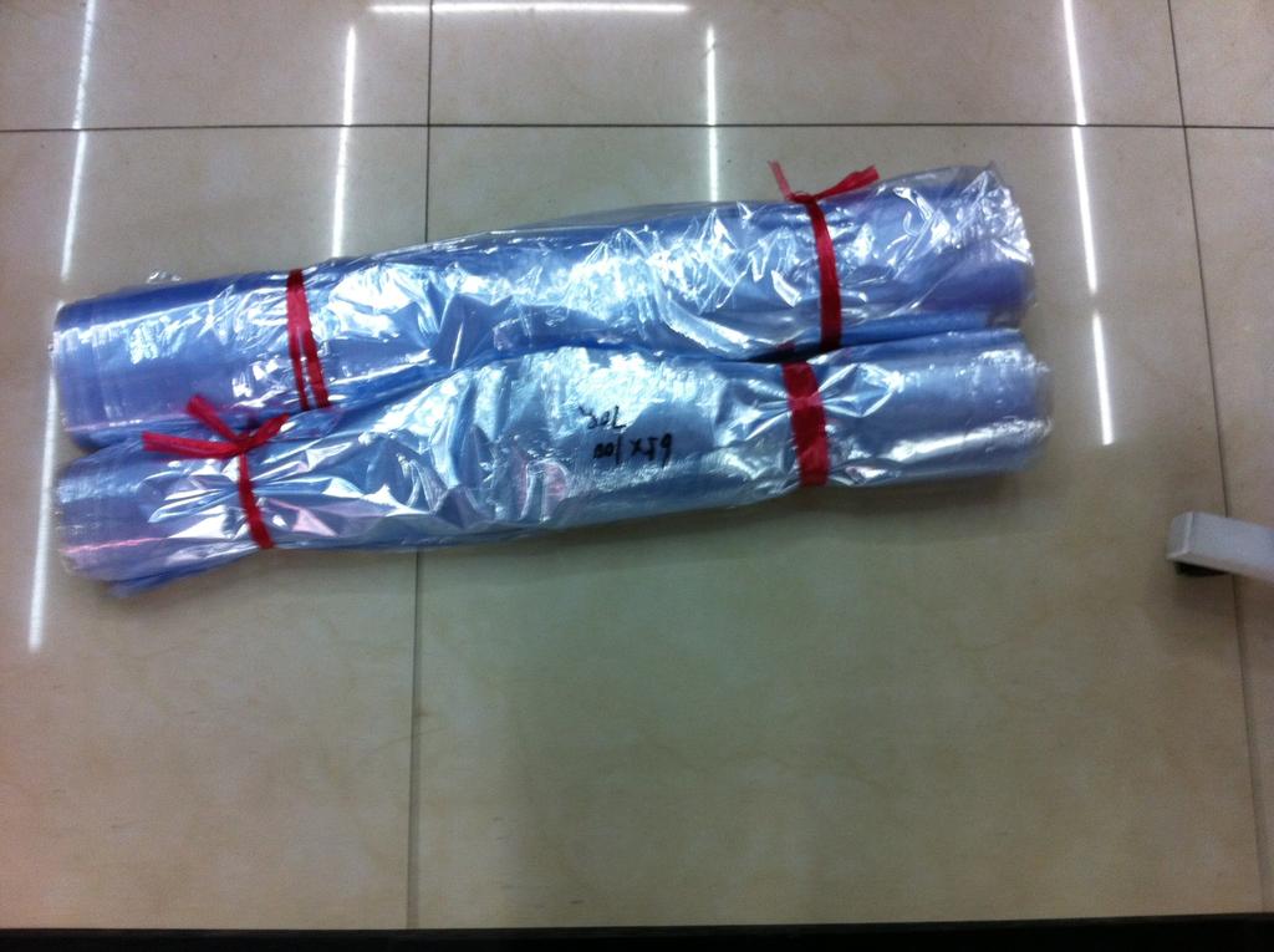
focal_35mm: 35
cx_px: 637
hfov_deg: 52.7
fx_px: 1286
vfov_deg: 40.6
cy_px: 476
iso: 100
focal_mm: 3.85
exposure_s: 1/15
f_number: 2.8
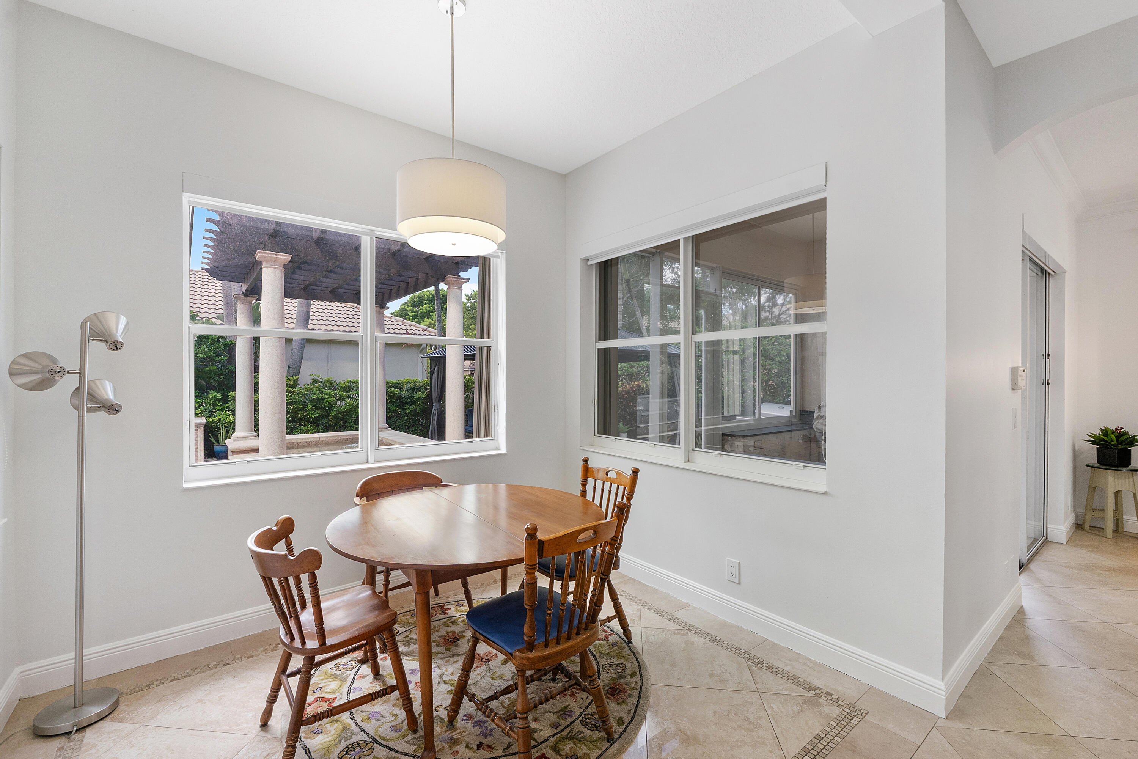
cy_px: 380
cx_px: 569
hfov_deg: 100.4
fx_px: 474
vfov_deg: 77.3
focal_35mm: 15
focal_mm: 10
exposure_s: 1/50
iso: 500
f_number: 8
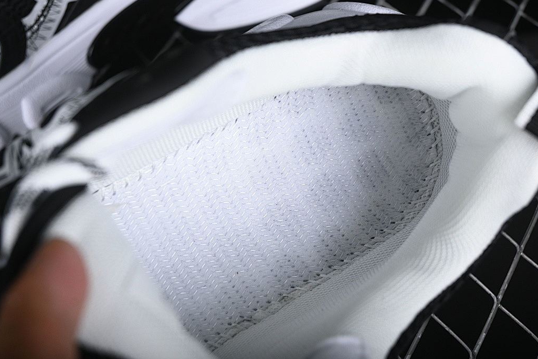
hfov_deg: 25.7
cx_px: 281
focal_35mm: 79
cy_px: 171
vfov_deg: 17.3
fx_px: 1181
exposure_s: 1/200
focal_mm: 50
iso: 200
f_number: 7.1
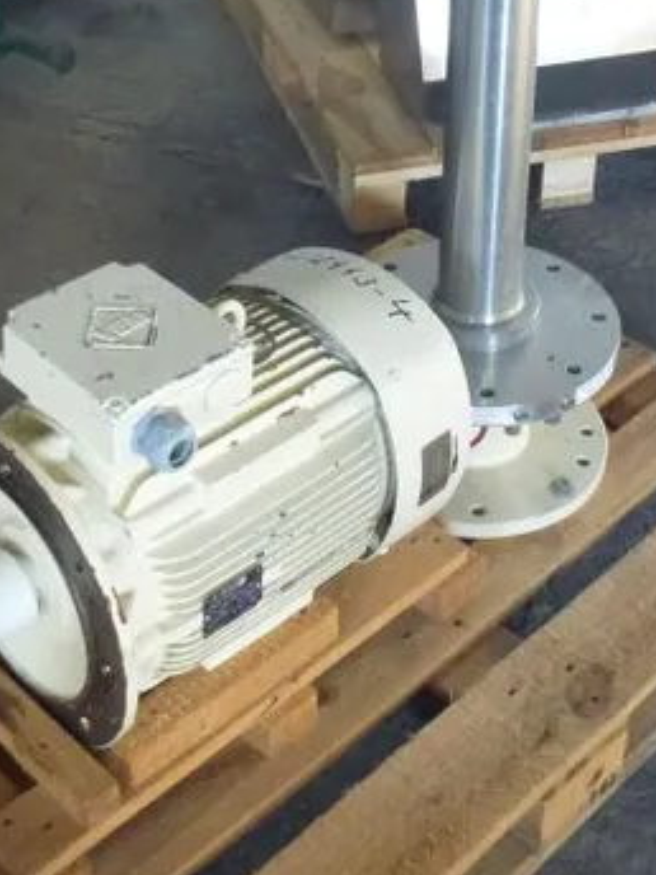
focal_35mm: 61
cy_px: 145
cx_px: 284
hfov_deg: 24.0
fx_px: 1541
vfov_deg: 30.7
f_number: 3.3
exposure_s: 1/30
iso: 800
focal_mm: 4.9
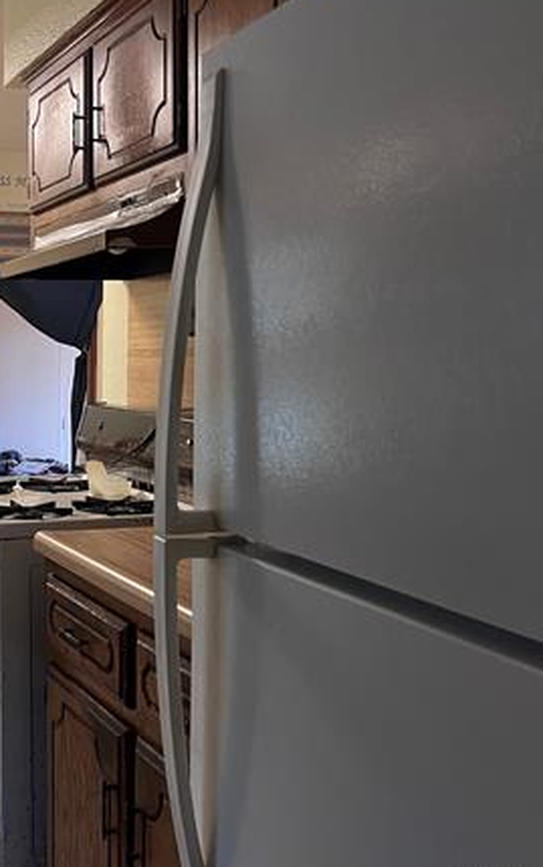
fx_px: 970
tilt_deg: -3.4
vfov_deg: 48.2
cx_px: -55
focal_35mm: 41
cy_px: 397
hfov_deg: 28.4
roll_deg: +0.8
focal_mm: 5.7
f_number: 1.5
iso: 160
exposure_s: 1/60
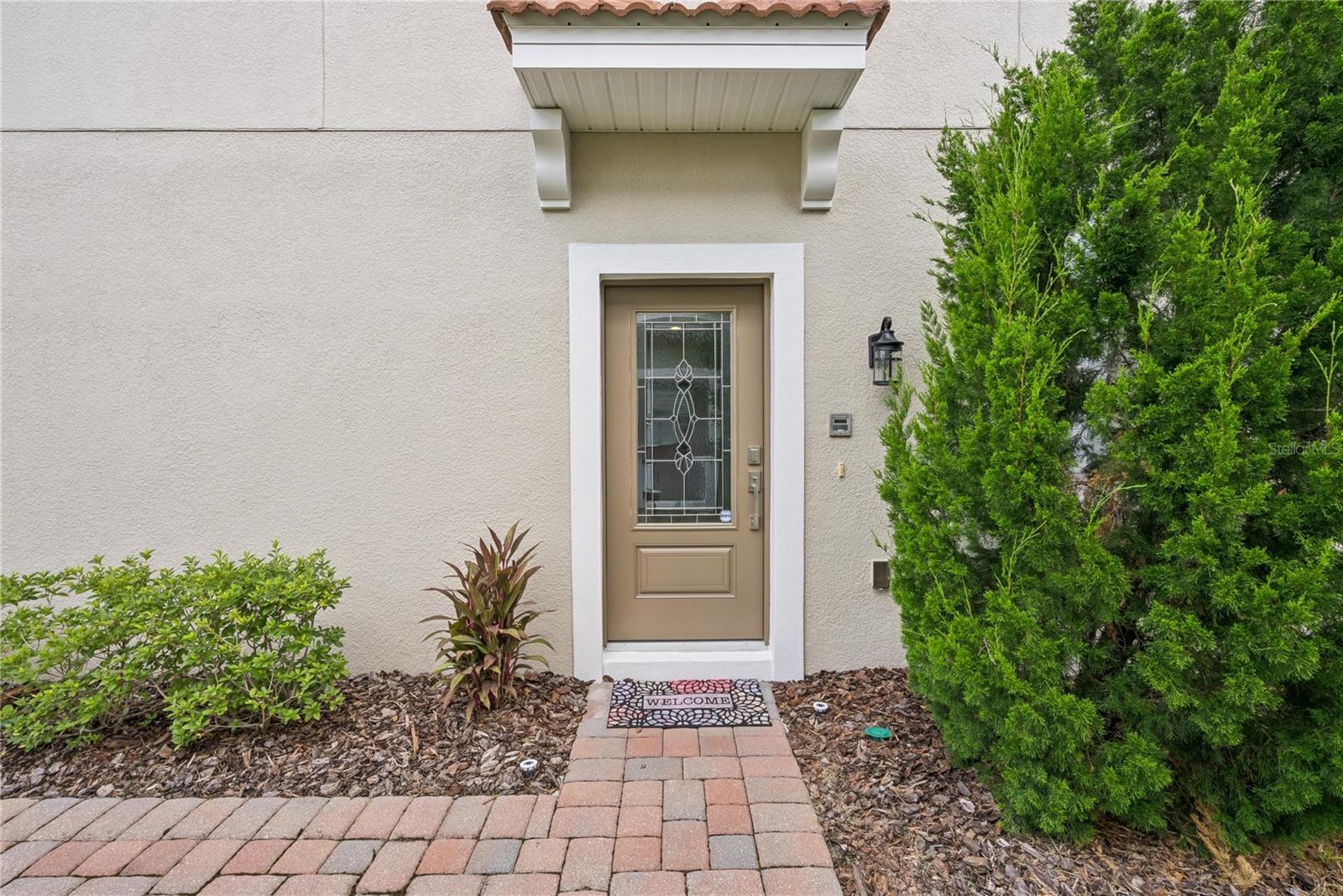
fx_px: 597
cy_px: 448
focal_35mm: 16
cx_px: 672
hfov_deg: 96.7
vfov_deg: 73.8
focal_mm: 16
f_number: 13
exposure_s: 1/50
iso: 200
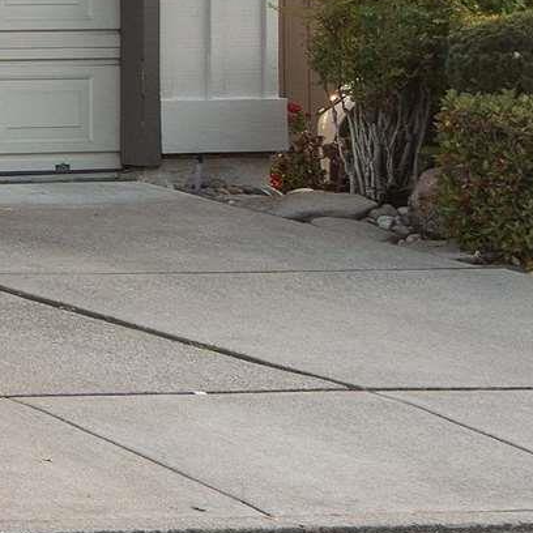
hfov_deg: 6.4
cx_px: -1285
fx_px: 4233
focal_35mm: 243
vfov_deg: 7.0
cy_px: -391
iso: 200
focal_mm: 38
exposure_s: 3.2
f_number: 9
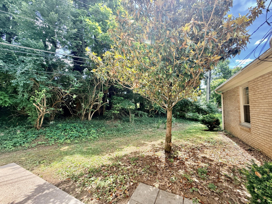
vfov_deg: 85.7
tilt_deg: +2.5
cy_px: 102
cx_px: 136
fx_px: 110
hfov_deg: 102.1
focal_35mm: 14
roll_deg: +0.5
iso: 50
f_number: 2.2
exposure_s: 1/168
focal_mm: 2.22
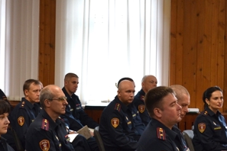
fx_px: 574
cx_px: 72
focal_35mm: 91
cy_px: 66
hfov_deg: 22.3
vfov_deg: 15.0
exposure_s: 1/60
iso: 400
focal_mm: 24
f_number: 4
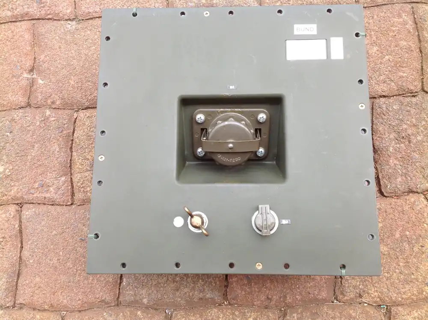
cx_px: 214
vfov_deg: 40.6
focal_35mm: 35
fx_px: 432
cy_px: 160
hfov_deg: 52.7
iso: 50
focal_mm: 4.28
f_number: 2.4
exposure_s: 1/285
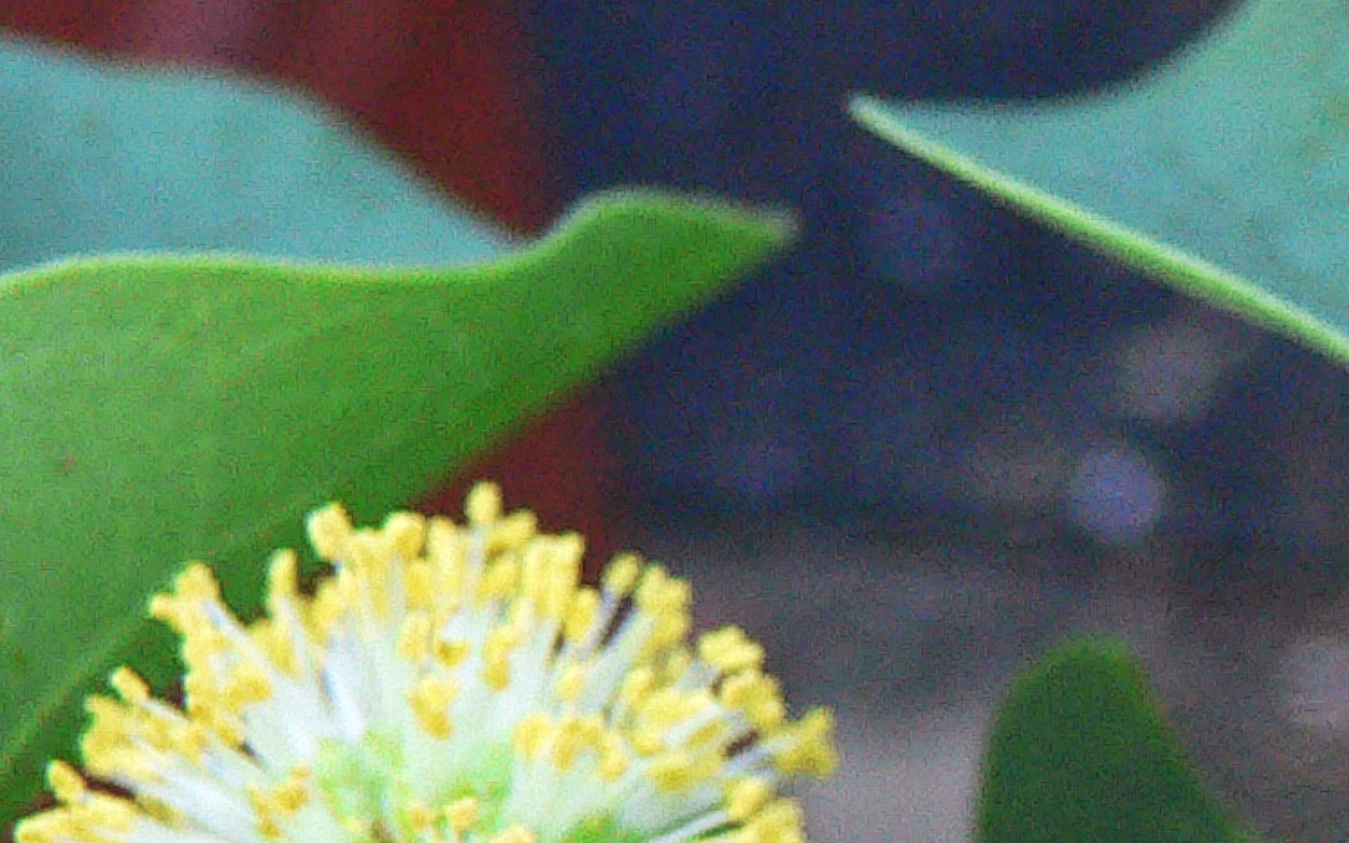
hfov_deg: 19.4
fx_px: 3675
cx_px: 1674
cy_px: 1078
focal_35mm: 100
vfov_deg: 12.7
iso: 200
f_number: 2.8
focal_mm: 4.6
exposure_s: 1/80
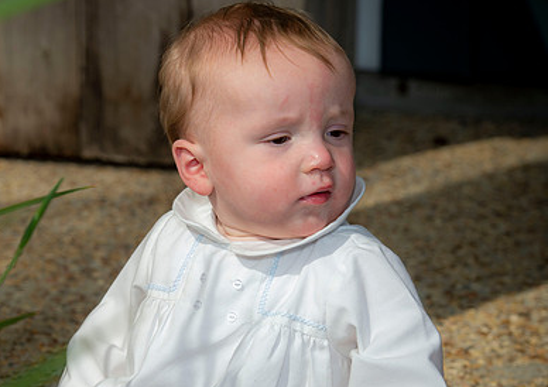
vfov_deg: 7.6
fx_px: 2899
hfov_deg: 10.8
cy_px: 275
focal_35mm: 187
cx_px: 153
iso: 50
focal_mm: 120
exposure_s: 1/200
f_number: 8
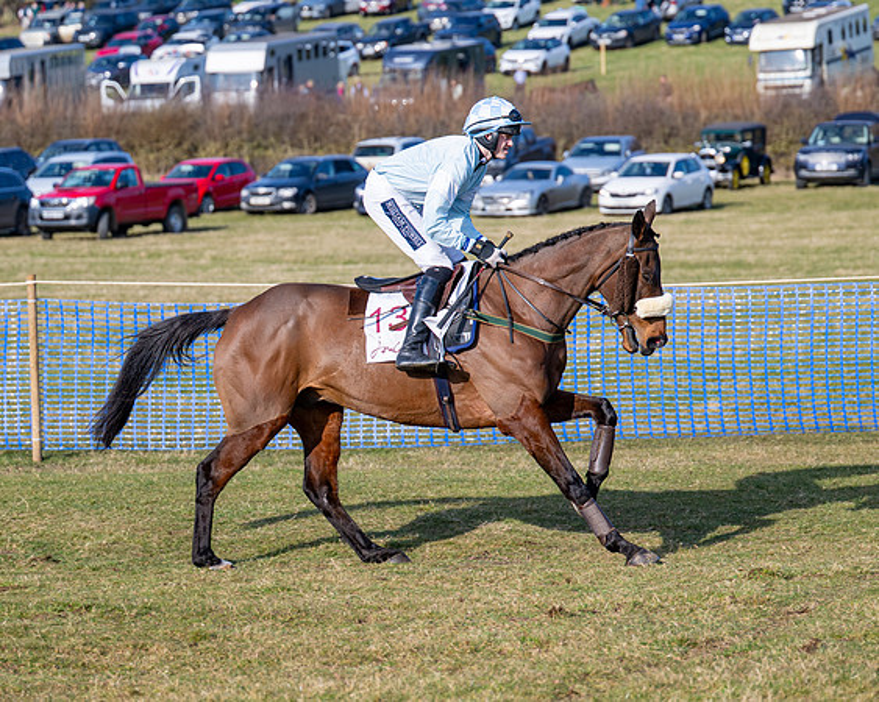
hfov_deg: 11.9
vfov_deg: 9.6
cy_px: 360
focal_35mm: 161
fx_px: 4198
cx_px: 337
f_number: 2.8
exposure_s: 1/1600
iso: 100
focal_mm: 88
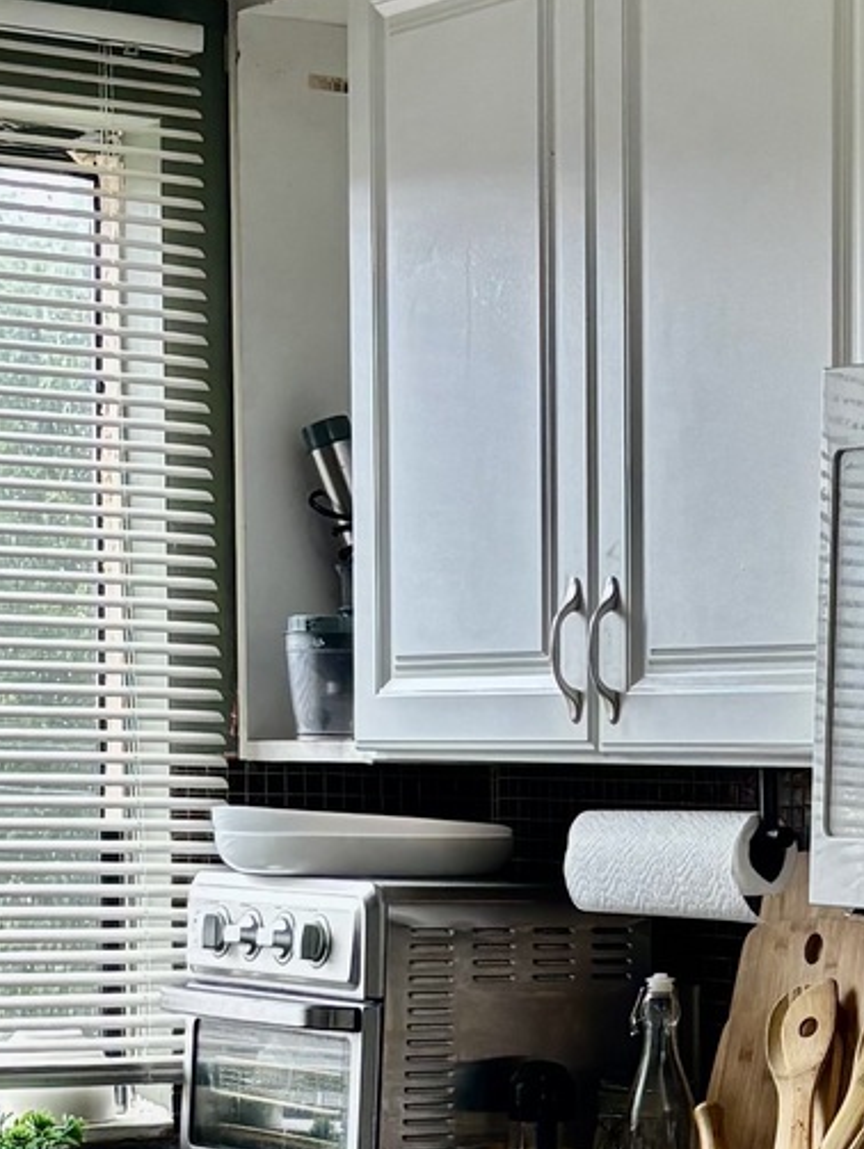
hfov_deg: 12.2
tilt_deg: -5.3
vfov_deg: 16.3
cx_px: 1061
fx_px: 3955
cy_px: 1083
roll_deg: +0.6
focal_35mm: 119
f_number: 1.6
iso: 50
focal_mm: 5.96
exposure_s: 1/120
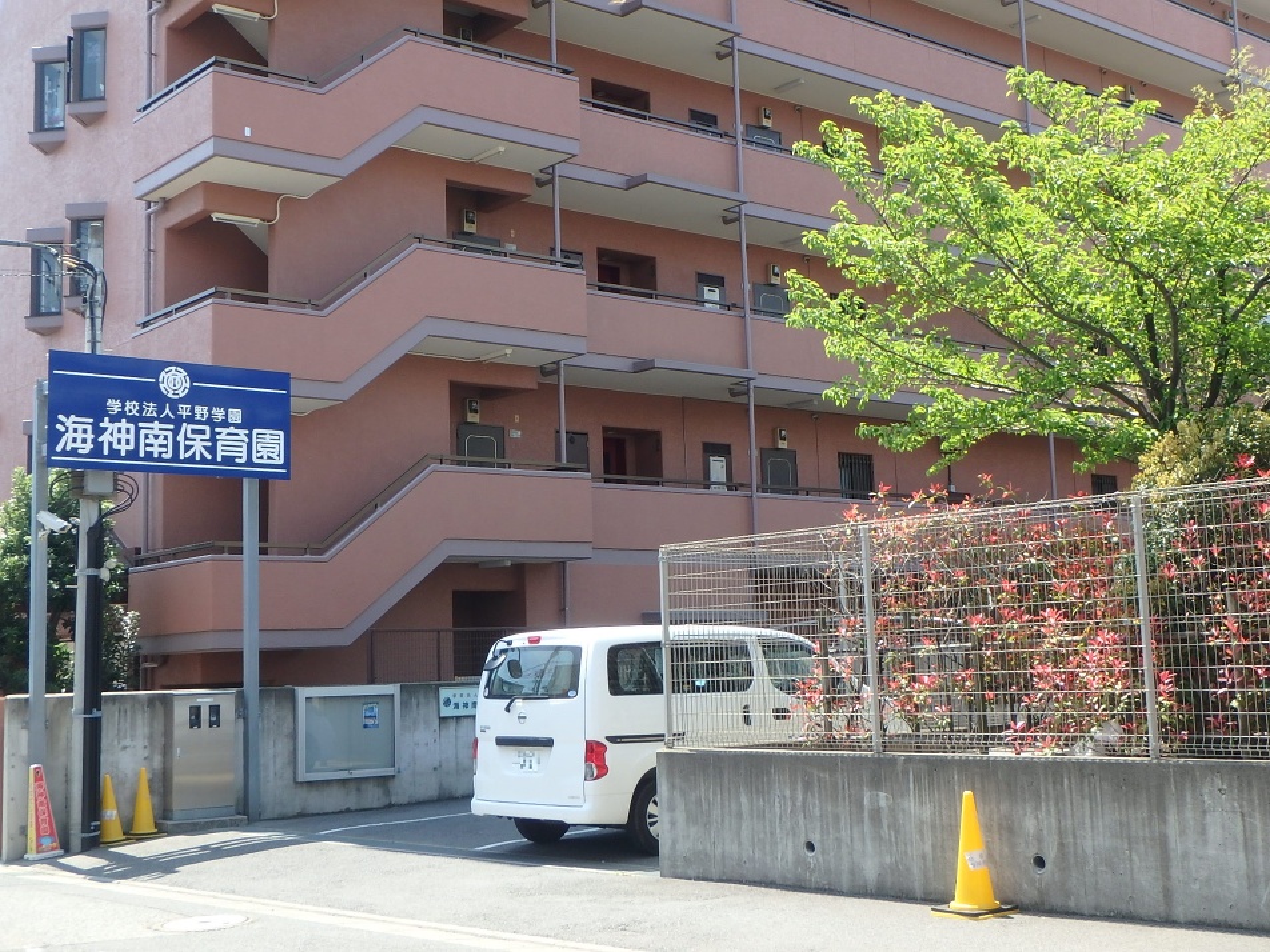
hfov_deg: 44.8
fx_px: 1541
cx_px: 635
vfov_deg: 34.3
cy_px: 476
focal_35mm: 42
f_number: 5.2
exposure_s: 1/200
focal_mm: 7.5
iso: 125
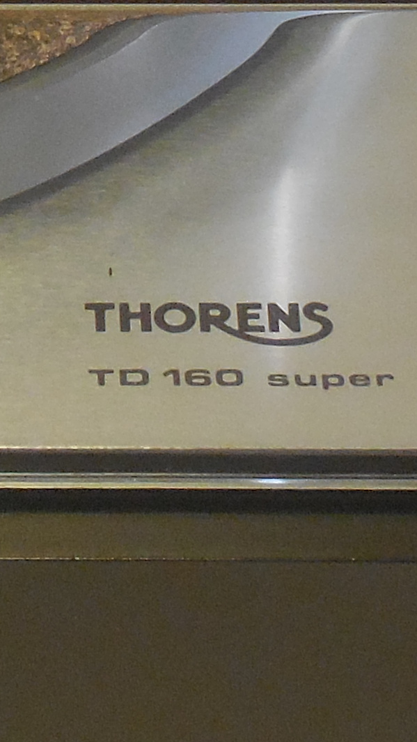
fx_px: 3615
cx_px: -217
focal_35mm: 184
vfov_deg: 11.4
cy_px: -220
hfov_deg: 6.5
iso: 400
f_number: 3.9
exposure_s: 1/8
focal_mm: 7
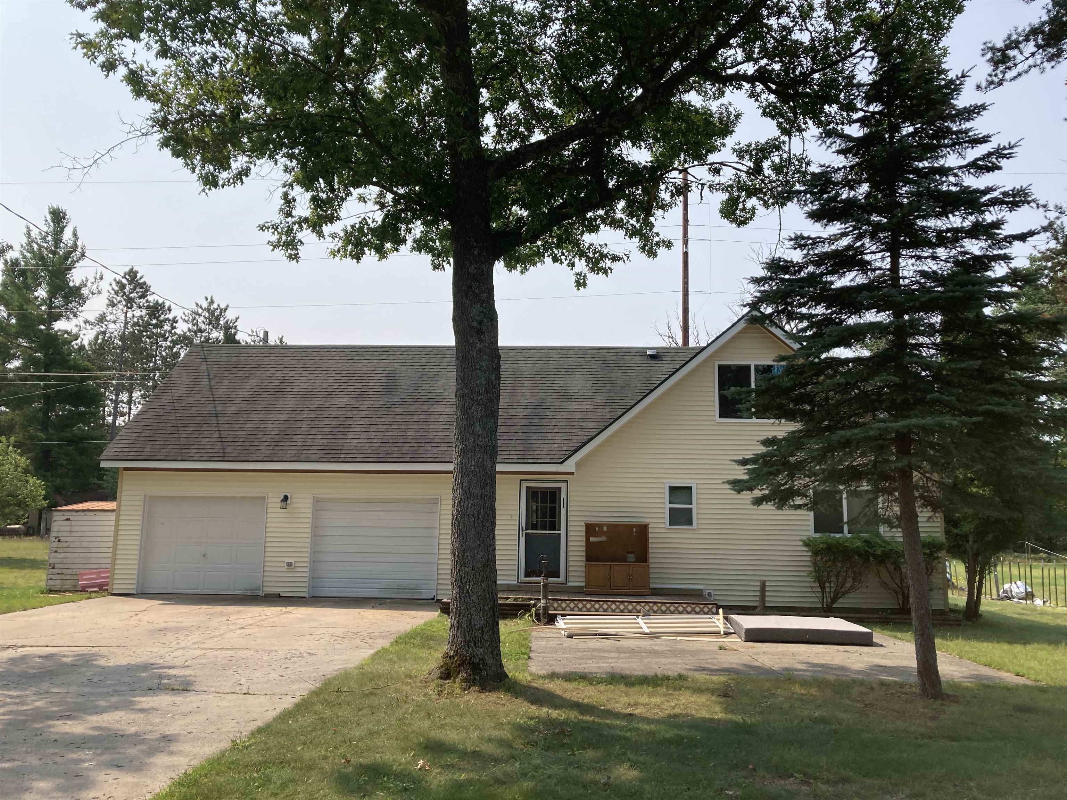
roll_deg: -0.8
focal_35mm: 28
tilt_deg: +10.0
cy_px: 400
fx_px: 863
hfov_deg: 63.4
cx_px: 534
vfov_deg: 49.7
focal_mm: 3.99
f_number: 1.8
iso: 20
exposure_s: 1/2183
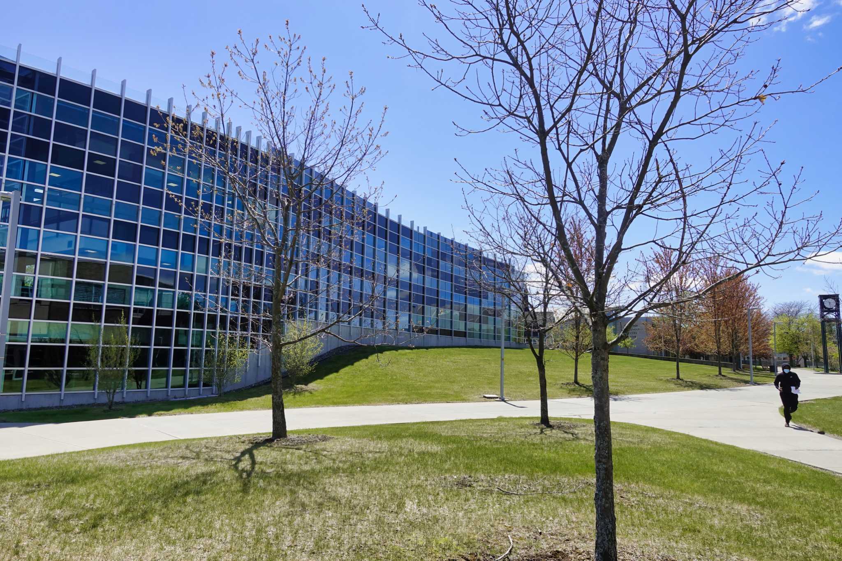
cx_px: 421
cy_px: 280
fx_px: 561
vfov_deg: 53.1
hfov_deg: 73.7
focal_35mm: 24
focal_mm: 8.8
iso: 125
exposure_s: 1/400
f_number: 5.6
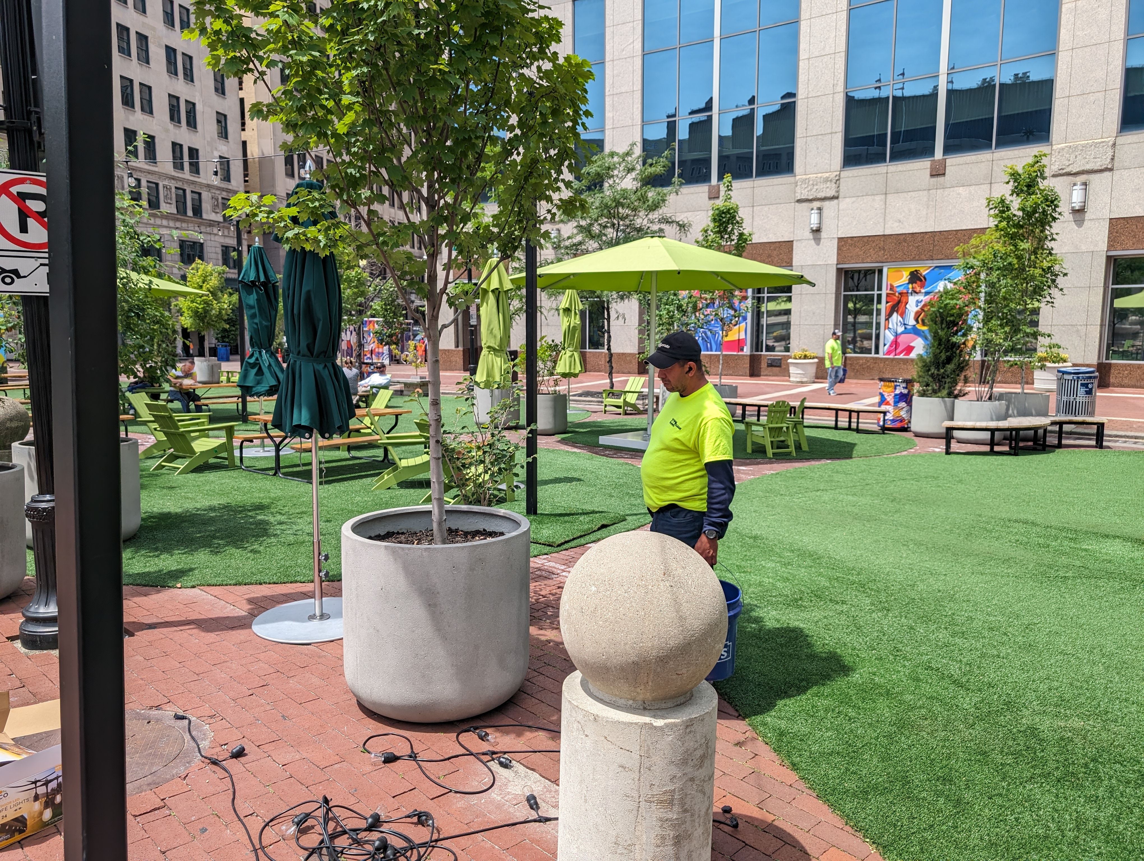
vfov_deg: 56.9
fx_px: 794
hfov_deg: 71.5
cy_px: 430
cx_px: 572
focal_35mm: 24
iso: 27
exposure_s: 1/1005
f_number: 1.68
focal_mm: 6.9
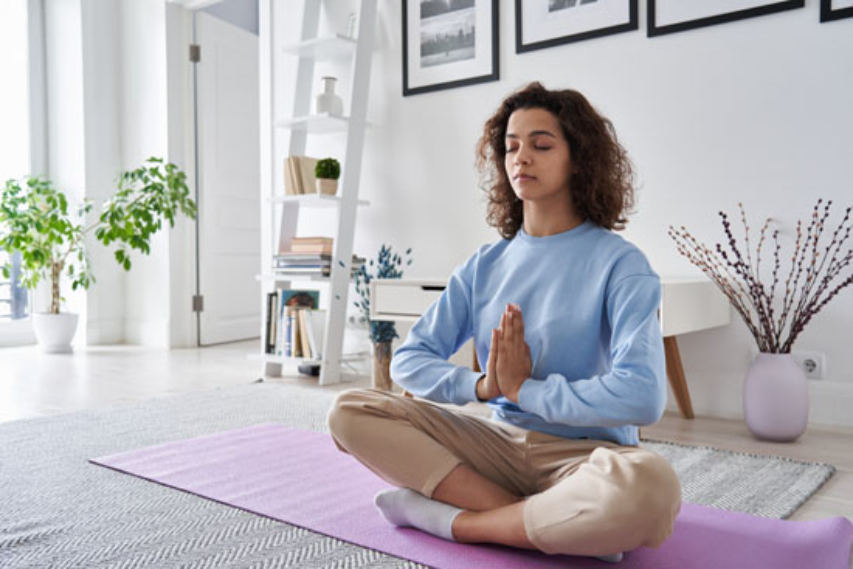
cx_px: 426
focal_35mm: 32
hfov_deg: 58.7
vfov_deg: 41.1
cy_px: 284
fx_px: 758
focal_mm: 32
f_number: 4
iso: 2000
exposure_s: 1/20
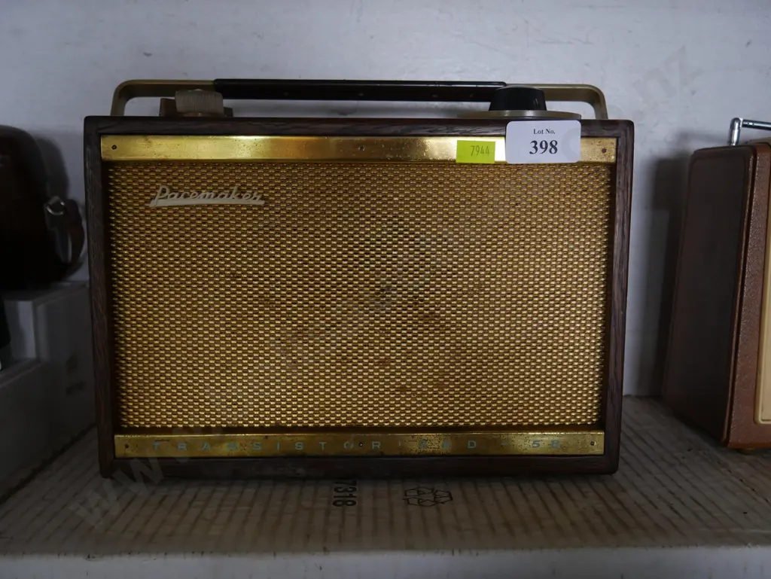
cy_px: 290
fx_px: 713
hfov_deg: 56.8
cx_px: 386
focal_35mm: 32
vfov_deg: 44.2
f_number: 3.6
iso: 500
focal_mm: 16
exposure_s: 1/60
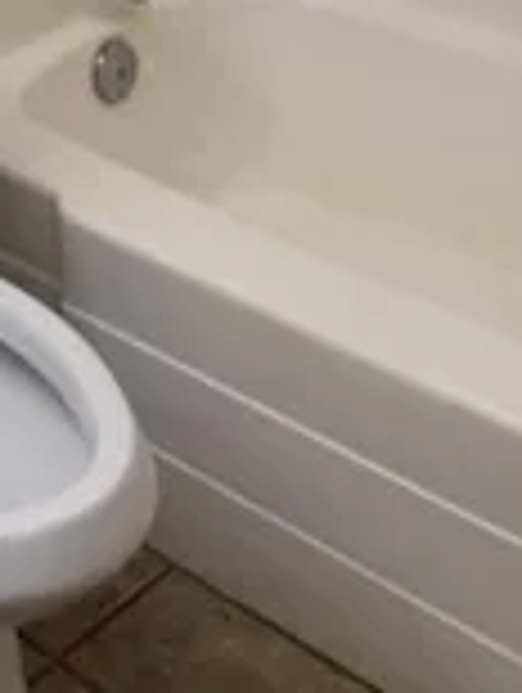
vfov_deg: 18.0
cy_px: -549
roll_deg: +3.5
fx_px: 1744
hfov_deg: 16.2
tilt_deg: -6.0
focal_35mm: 87
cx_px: -126
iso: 200
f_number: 1.78
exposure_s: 1/120
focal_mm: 6.76
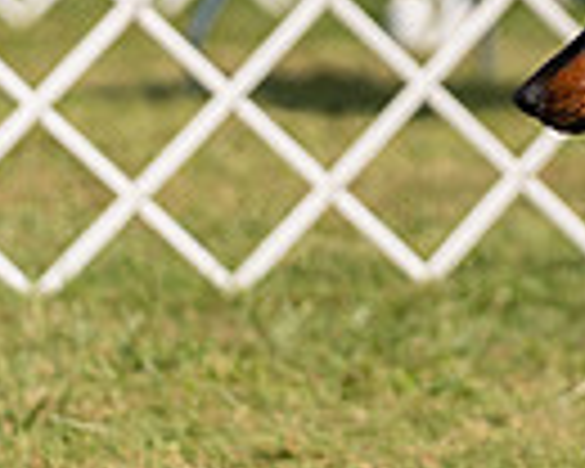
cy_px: -198
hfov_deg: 2.5
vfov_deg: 2.0
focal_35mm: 760
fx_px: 13158
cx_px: 925
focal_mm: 156
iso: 200
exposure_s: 1/3200
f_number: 2.8
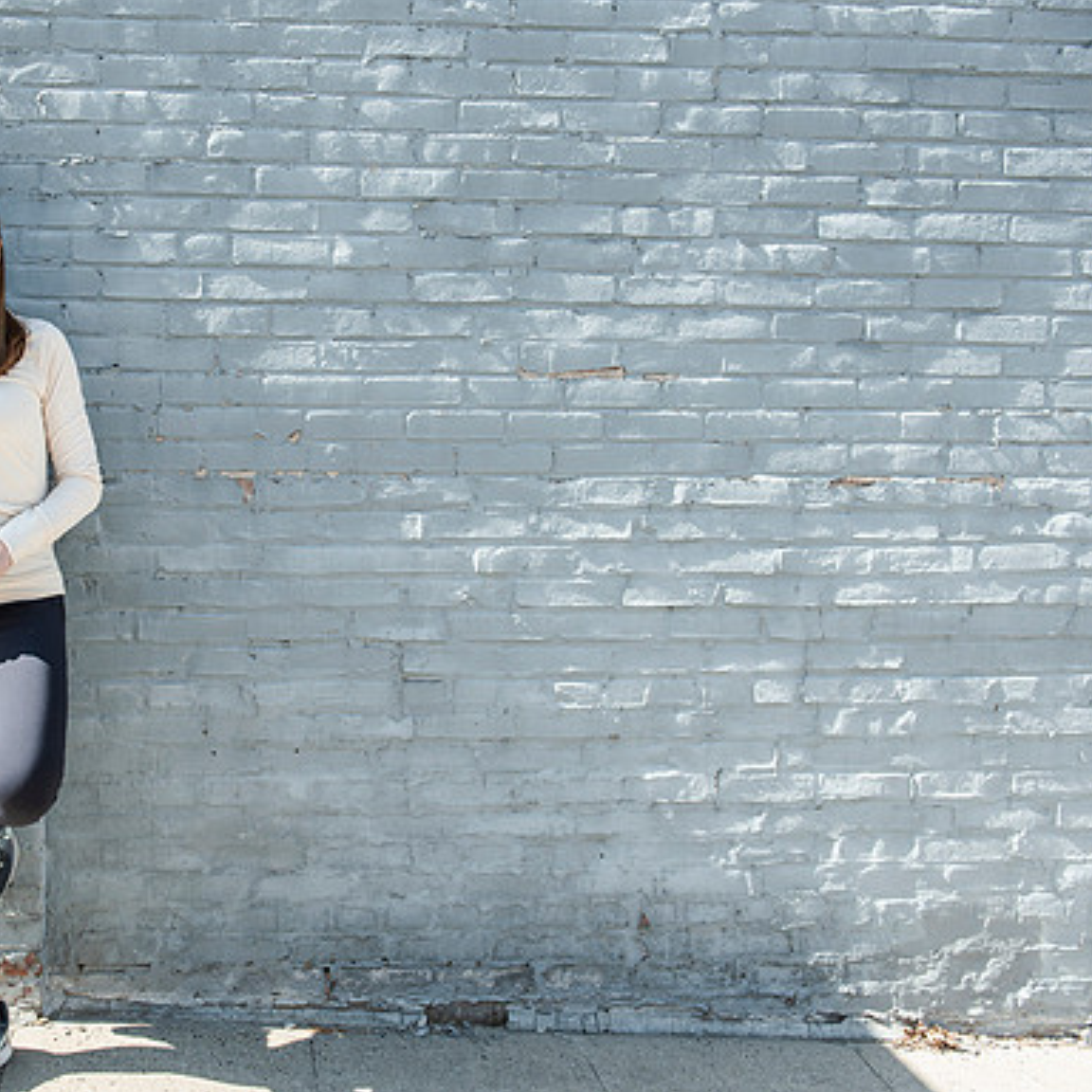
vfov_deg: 40.9
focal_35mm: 41
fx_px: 1463
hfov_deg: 40.0
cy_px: 491
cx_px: 305
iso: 400
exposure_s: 1/1250
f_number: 4
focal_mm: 29
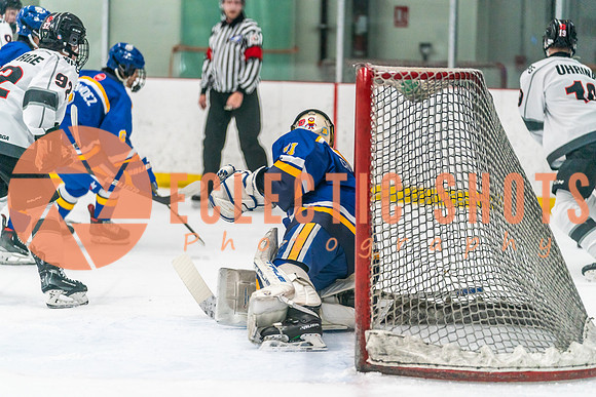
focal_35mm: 156
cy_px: 198
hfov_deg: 13.2
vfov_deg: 8.8
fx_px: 2583
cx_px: 298
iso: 3200
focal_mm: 156
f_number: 2.8
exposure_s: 1/1250
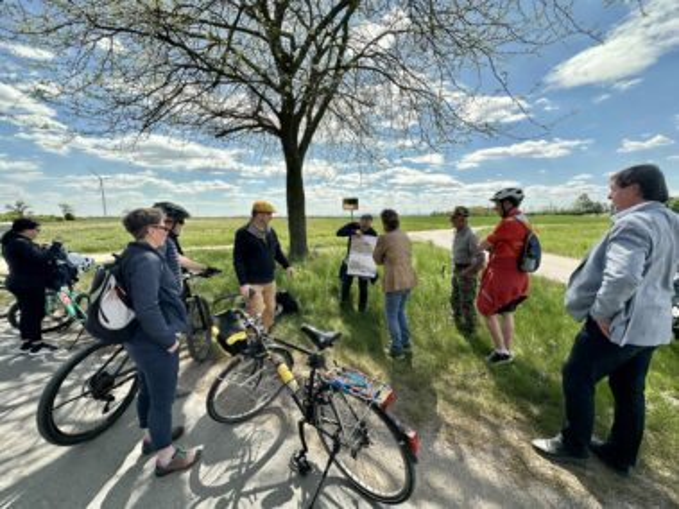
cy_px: 254
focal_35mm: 14
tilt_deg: -7.0
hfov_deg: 102.1
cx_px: 340
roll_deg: +0.9
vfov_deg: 85.6
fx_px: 275
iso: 40
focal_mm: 2.22
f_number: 2.2
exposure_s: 1/2398
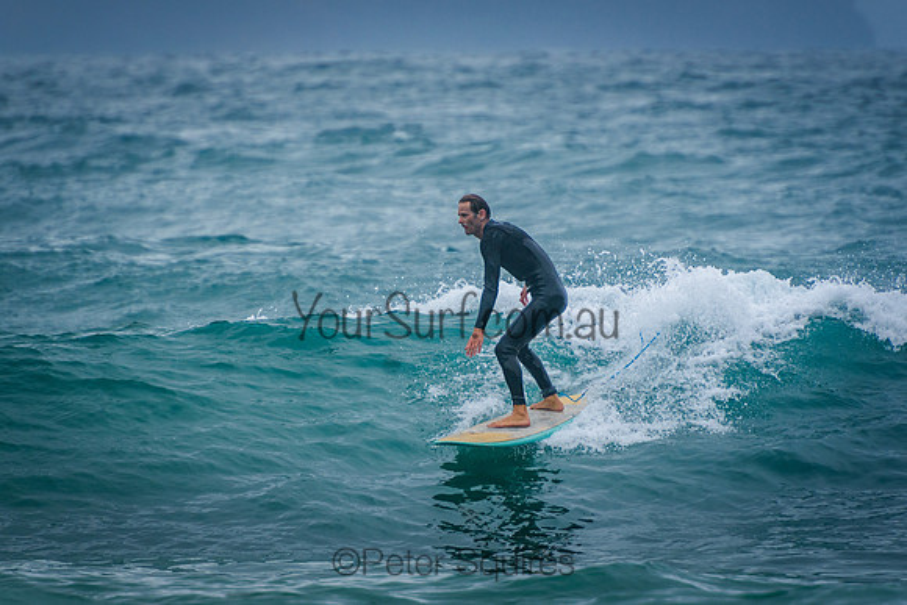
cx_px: 454
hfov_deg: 3.4
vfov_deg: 2.2
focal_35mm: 612
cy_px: 302
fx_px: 15411
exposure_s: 1/2000
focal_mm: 400
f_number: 5.6
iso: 450
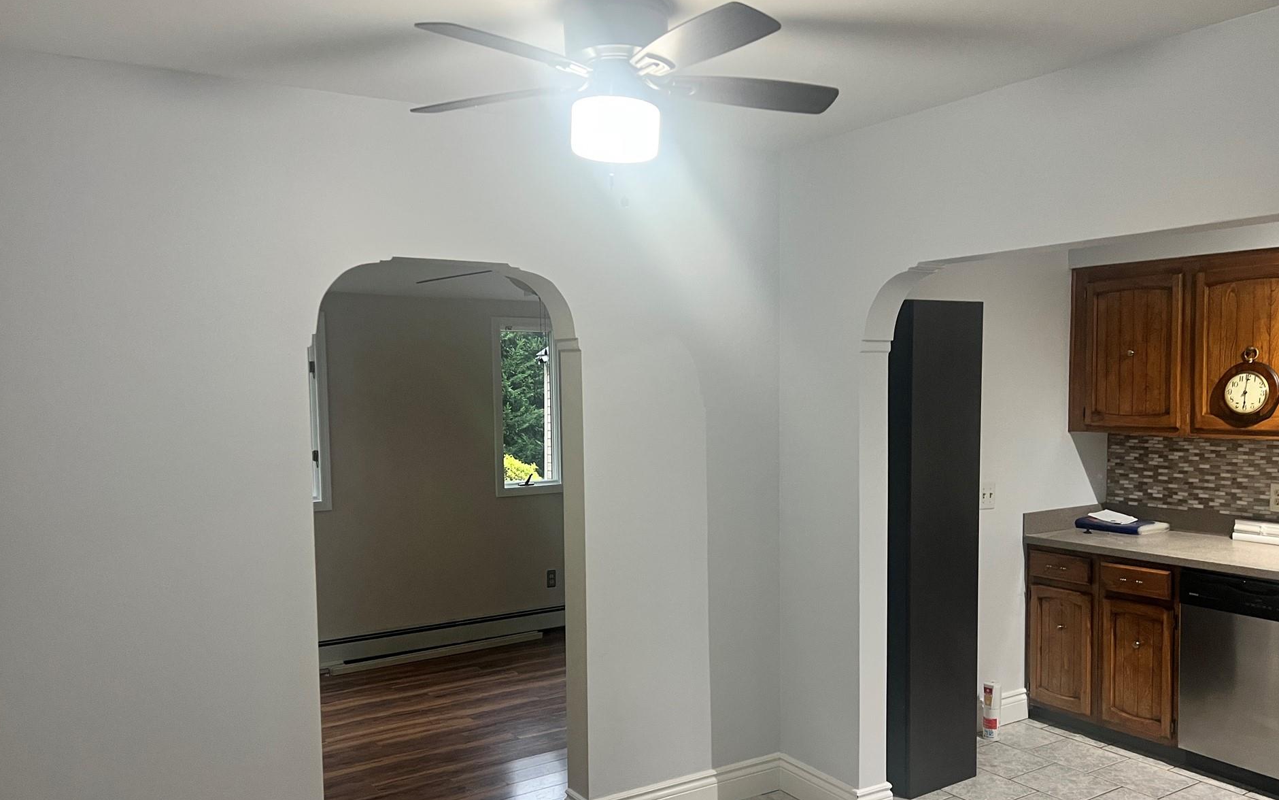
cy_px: 449
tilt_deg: -4.8
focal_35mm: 30
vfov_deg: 41.8
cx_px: 680
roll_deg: +1.4
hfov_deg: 62.8
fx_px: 1046
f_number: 1.5
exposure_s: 1/60
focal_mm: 5.7
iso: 160
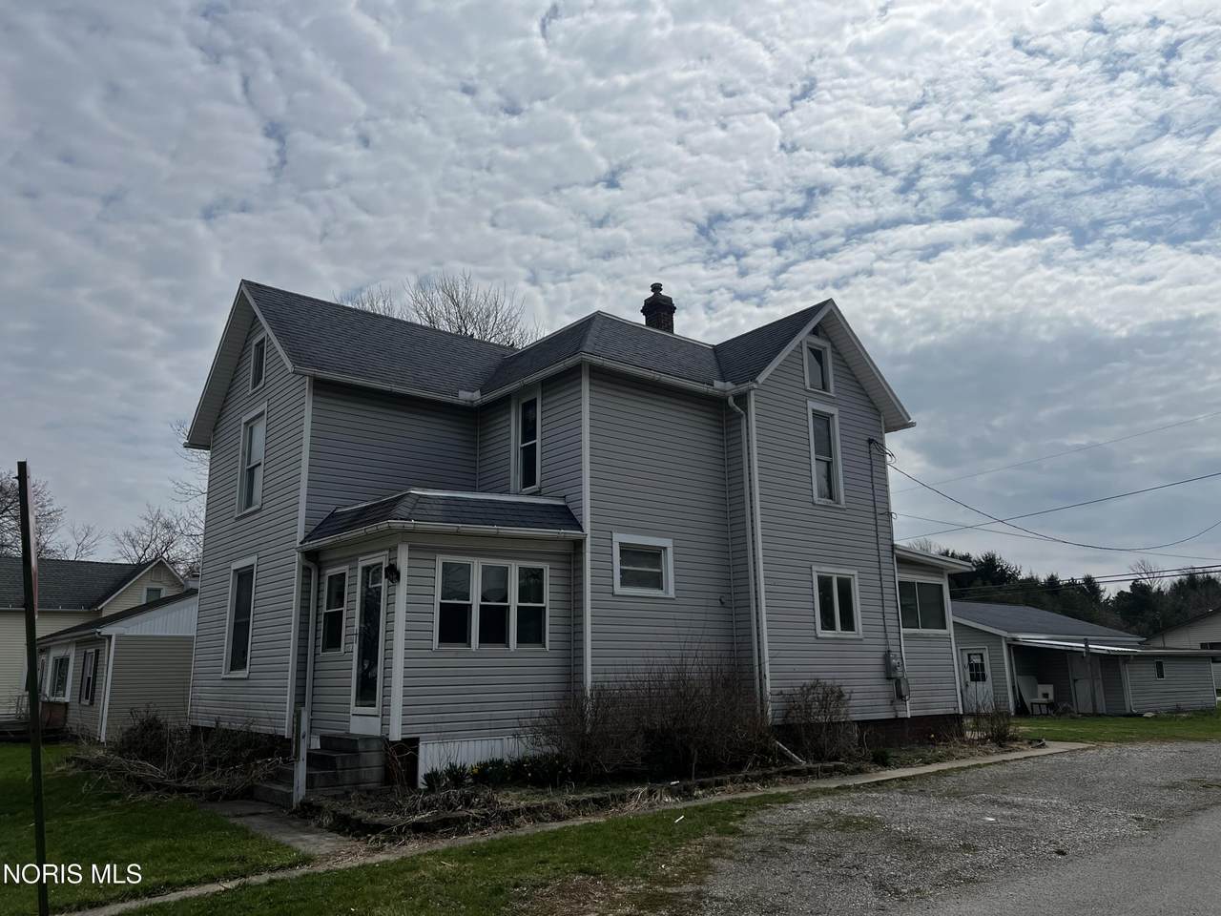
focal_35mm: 26
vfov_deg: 53.1
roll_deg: +1.8
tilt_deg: +14.6
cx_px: 610
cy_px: 458
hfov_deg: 67.3
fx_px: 917
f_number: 1.5
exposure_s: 1/14286
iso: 50
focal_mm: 5.7
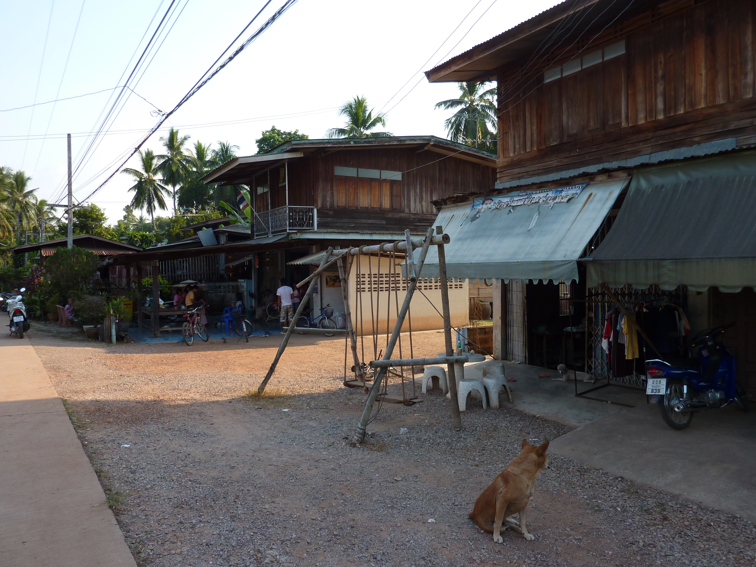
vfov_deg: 54.9
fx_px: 546
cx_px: 378
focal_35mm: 25
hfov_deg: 69.4
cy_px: 284
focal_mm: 4.1
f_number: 4
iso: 80
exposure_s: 1/200
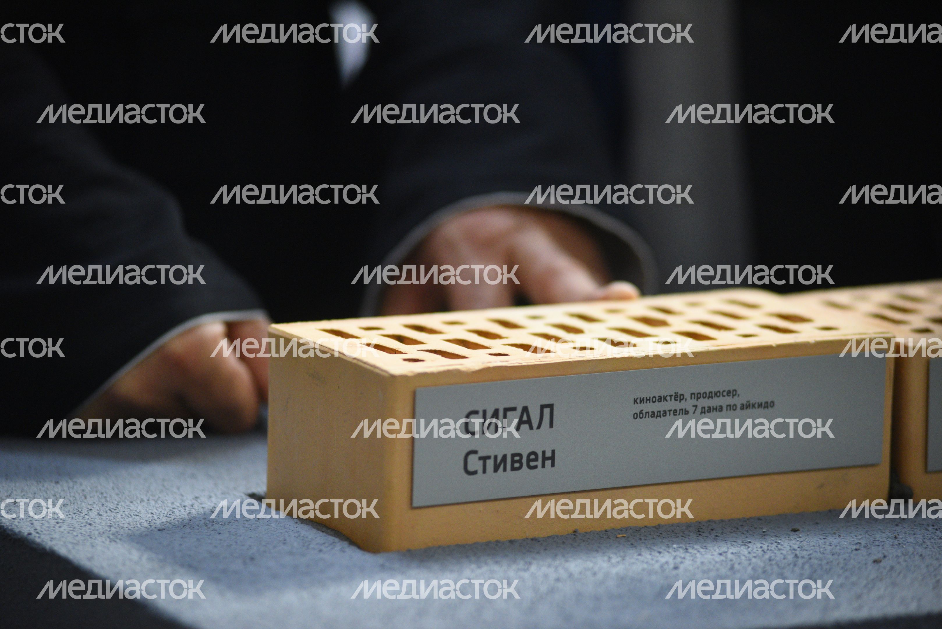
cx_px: 471
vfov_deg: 10.2
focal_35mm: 135
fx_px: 3534
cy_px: 314
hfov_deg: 15.2
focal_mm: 135
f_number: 2.8
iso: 3200
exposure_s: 1/400
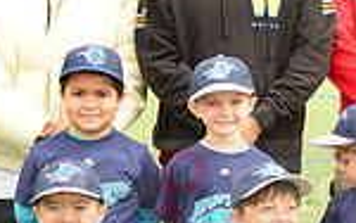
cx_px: 389
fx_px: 3068
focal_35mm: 316
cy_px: 172
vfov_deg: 4.2
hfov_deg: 6.6
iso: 250
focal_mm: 80
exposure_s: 1/200
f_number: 8
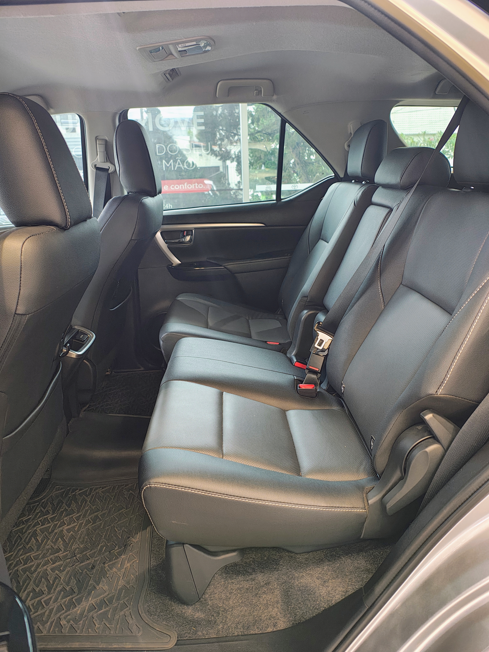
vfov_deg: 69.4
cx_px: 244
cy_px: 326
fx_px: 471
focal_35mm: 25
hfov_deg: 54.9
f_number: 1.4
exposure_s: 1/30
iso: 778
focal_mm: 5.89
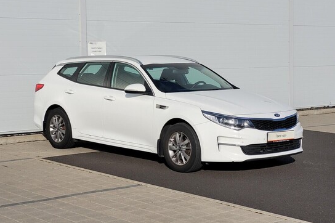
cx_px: 167
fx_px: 744
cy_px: 99
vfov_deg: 17.0
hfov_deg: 25.4
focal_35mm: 80
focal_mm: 7.12
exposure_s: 1/1167
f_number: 2.4
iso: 25
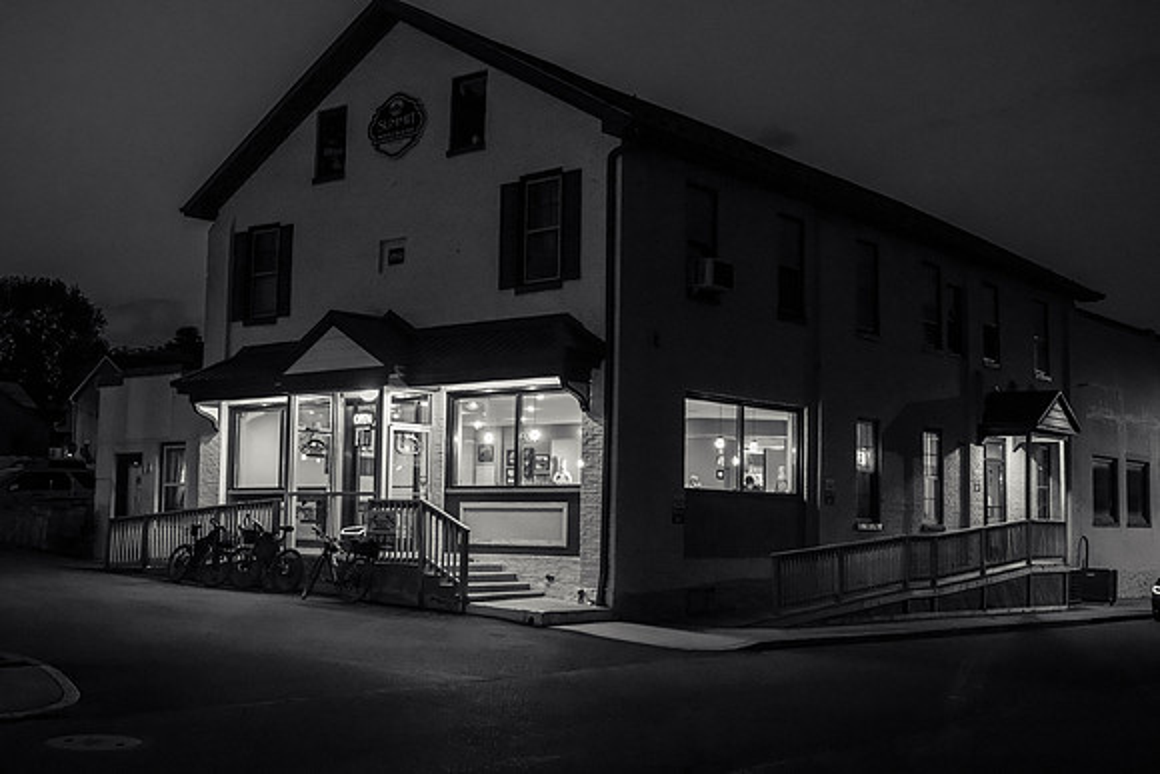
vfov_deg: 31.0
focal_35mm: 43
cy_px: 387
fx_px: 1393
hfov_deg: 45.2
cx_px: 580
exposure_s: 1/125
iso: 6400
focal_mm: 42
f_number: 4.5
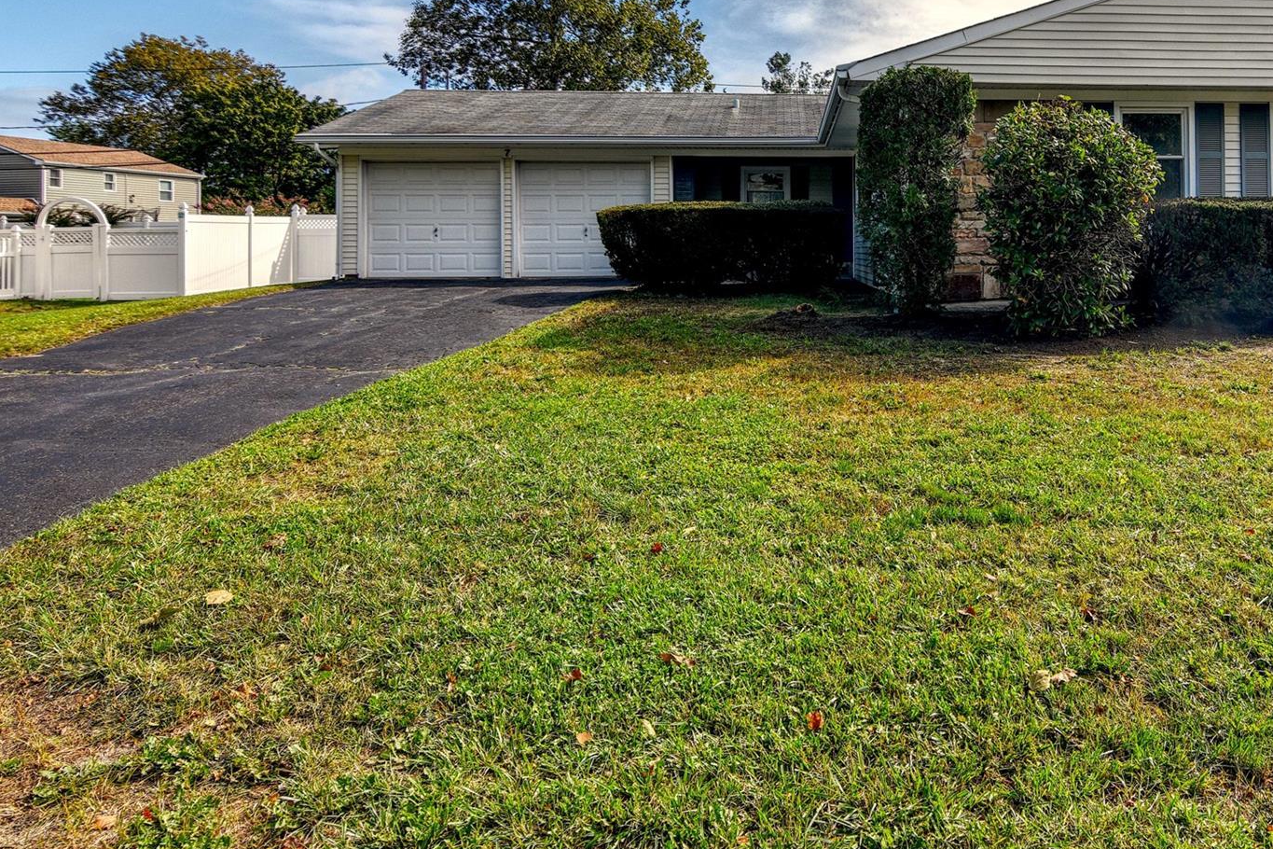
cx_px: 879
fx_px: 875
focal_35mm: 25
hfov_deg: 69.4
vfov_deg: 50.1
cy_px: 238
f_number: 9
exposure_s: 1/640
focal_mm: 11
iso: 320
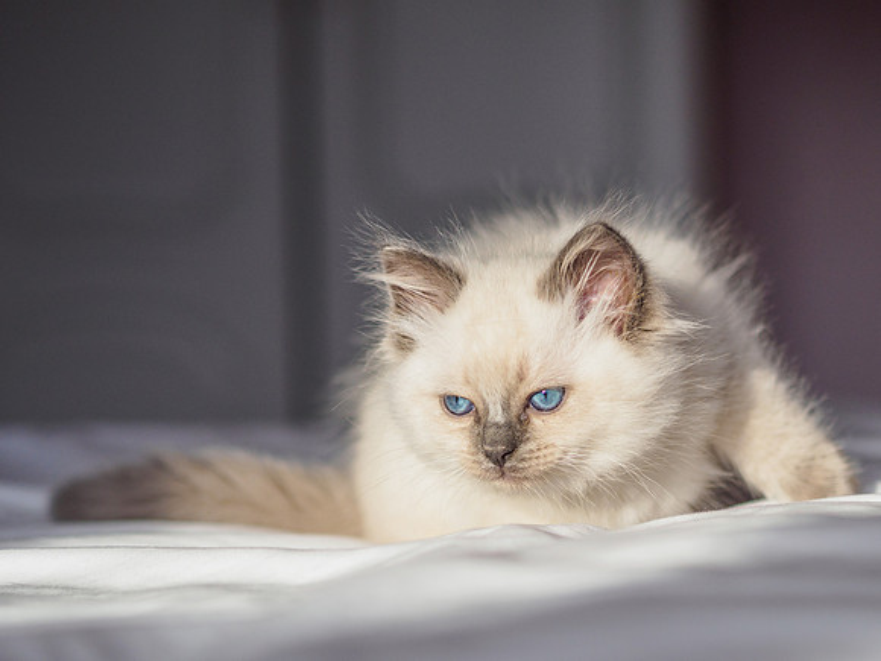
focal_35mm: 114
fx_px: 2890
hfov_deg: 17.3
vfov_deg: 13.0
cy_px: 417
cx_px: 556
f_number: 1.8
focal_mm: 45
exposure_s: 1/500
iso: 200
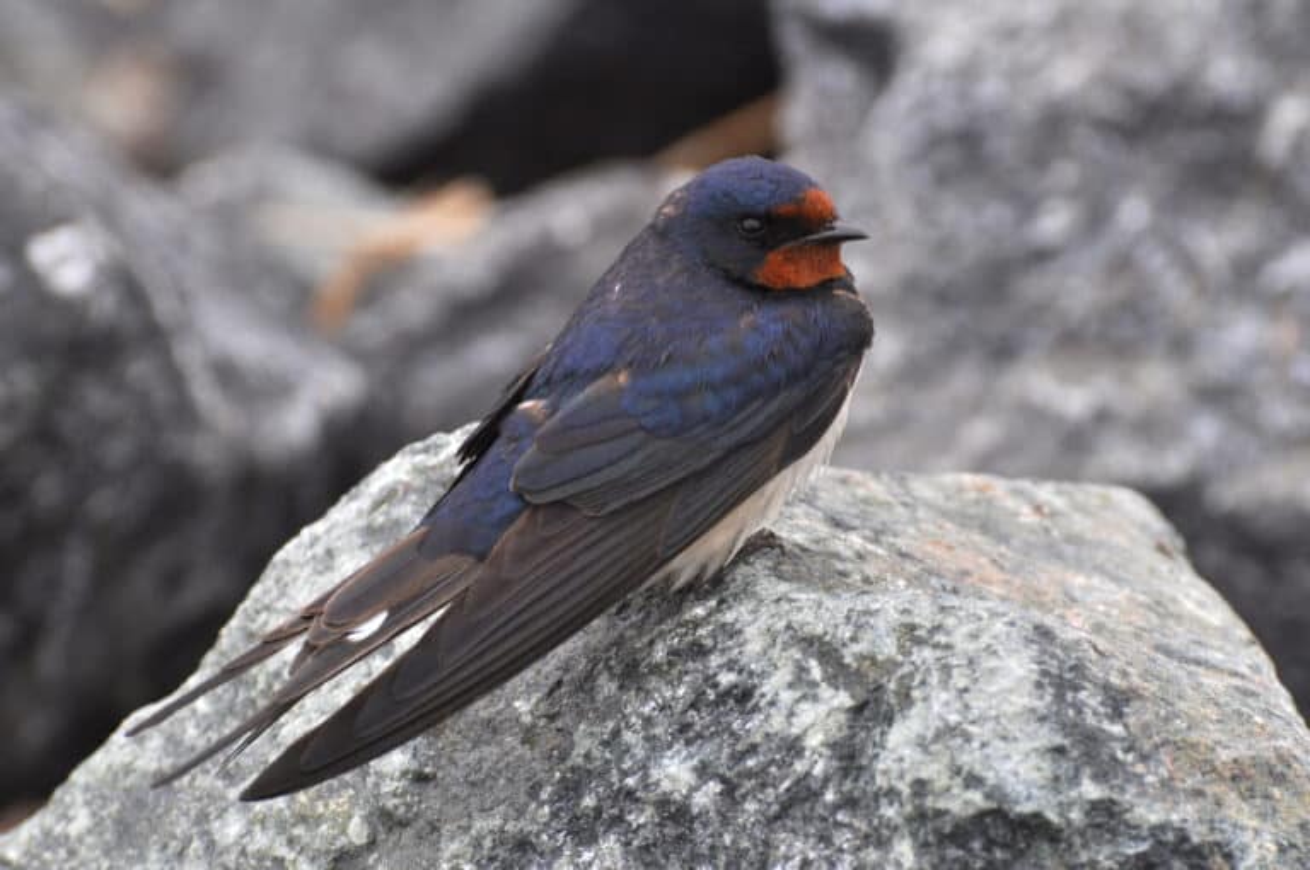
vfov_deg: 3.0
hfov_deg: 4.6
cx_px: 655
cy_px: 435
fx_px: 16354
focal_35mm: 450
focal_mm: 300
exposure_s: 1/400
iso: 320
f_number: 10
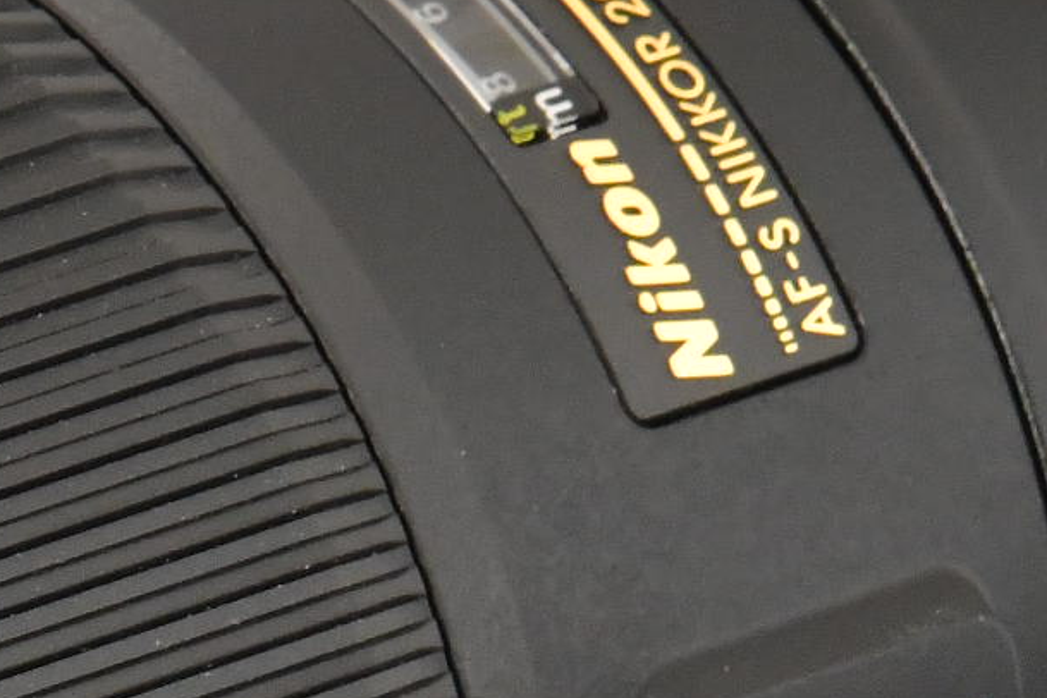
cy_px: 1724
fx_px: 23672
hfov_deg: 2.5
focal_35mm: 814
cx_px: -1537
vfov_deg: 1.7
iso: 1600
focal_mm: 120
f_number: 14
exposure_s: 1/125
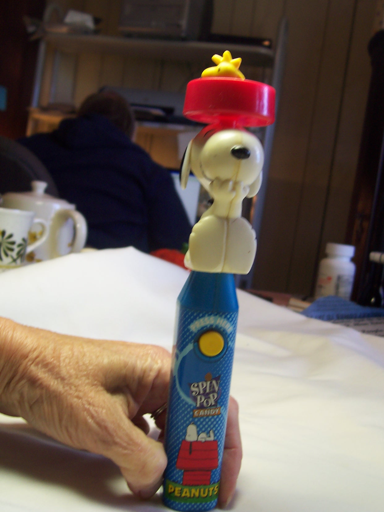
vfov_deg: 50.1
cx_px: 192
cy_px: 256
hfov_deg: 38.7
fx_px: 547
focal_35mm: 37
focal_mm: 5.6
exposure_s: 1/45
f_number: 2.8
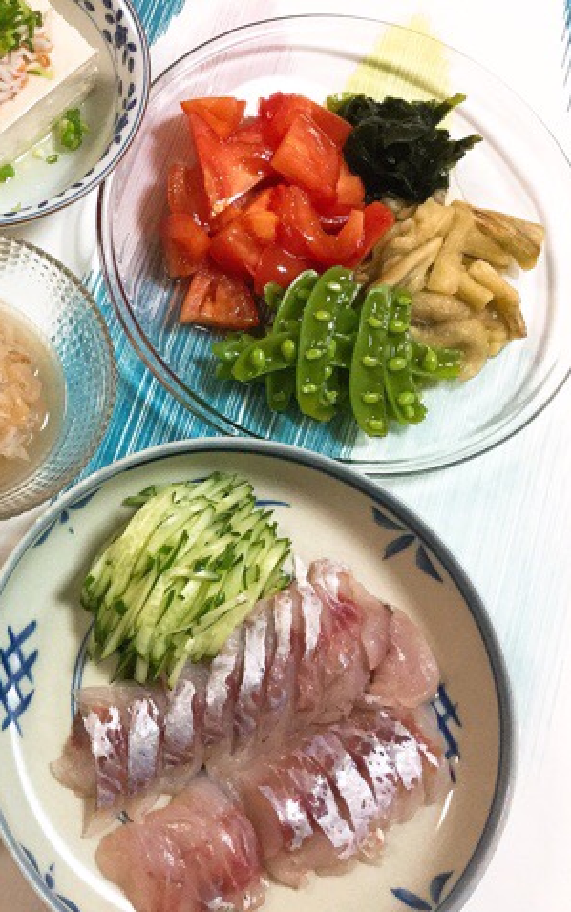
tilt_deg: -75.3
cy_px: 456
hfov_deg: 27.5
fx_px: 1095
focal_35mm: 44
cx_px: -6
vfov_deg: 45.3
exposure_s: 1/30
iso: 100
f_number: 2.4
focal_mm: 3.3
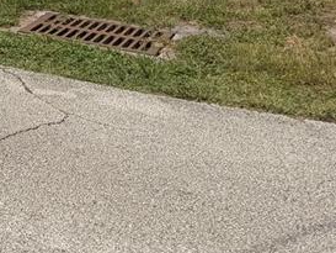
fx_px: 874
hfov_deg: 18.8
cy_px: -193
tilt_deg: -1.5
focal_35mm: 90
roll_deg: -2.0
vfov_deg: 14.6
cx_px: -187
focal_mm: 6.76
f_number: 1.78
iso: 80
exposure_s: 1/6711
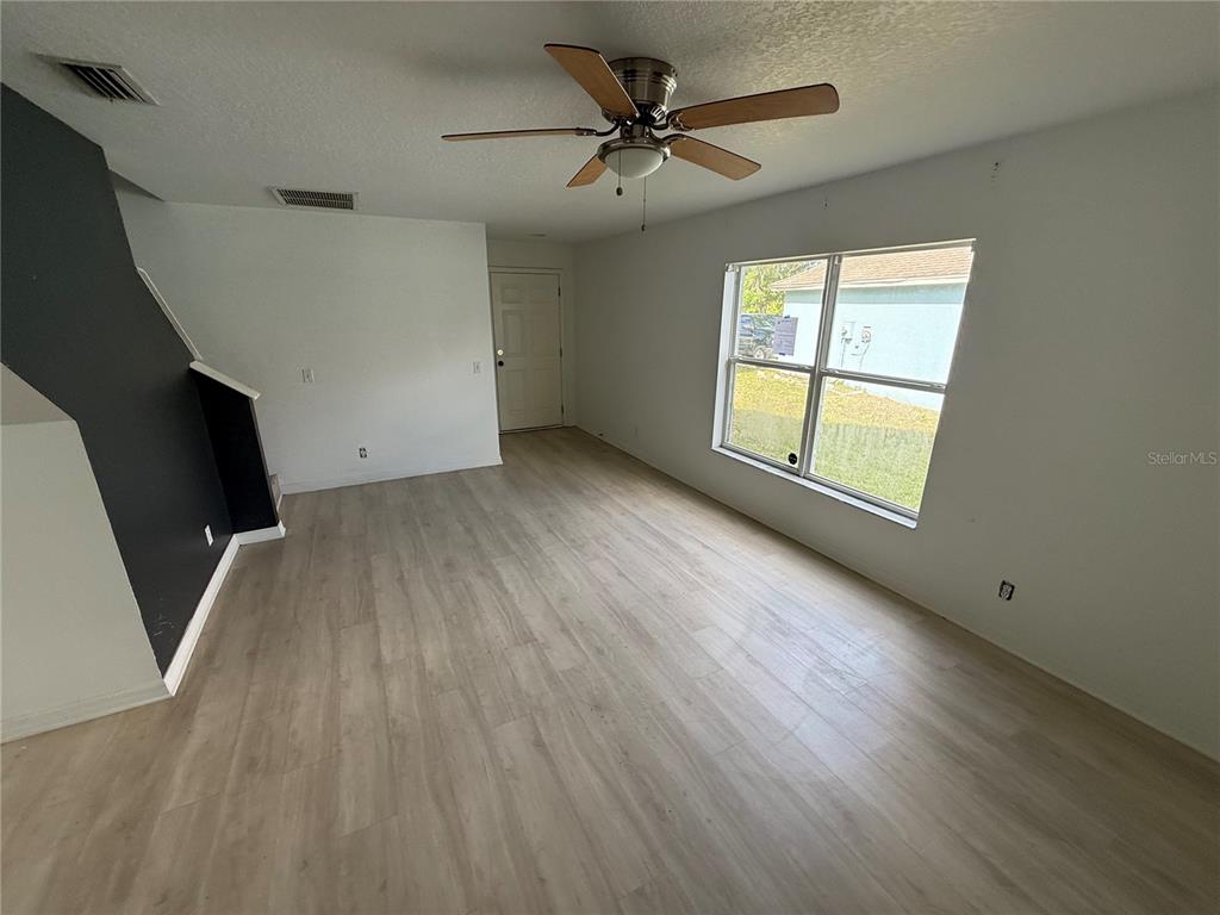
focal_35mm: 14
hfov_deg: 102.1
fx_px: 493
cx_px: 610
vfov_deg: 85.7
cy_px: 458
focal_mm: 2.22
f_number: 2.2
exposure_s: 1/167
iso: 64
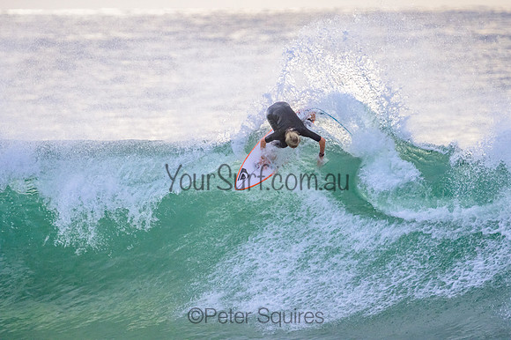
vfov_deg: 2.3
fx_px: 8511
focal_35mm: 600
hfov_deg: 3.4
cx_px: 256
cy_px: 170
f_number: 5.6
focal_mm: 400
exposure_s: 1/2500
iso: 1250
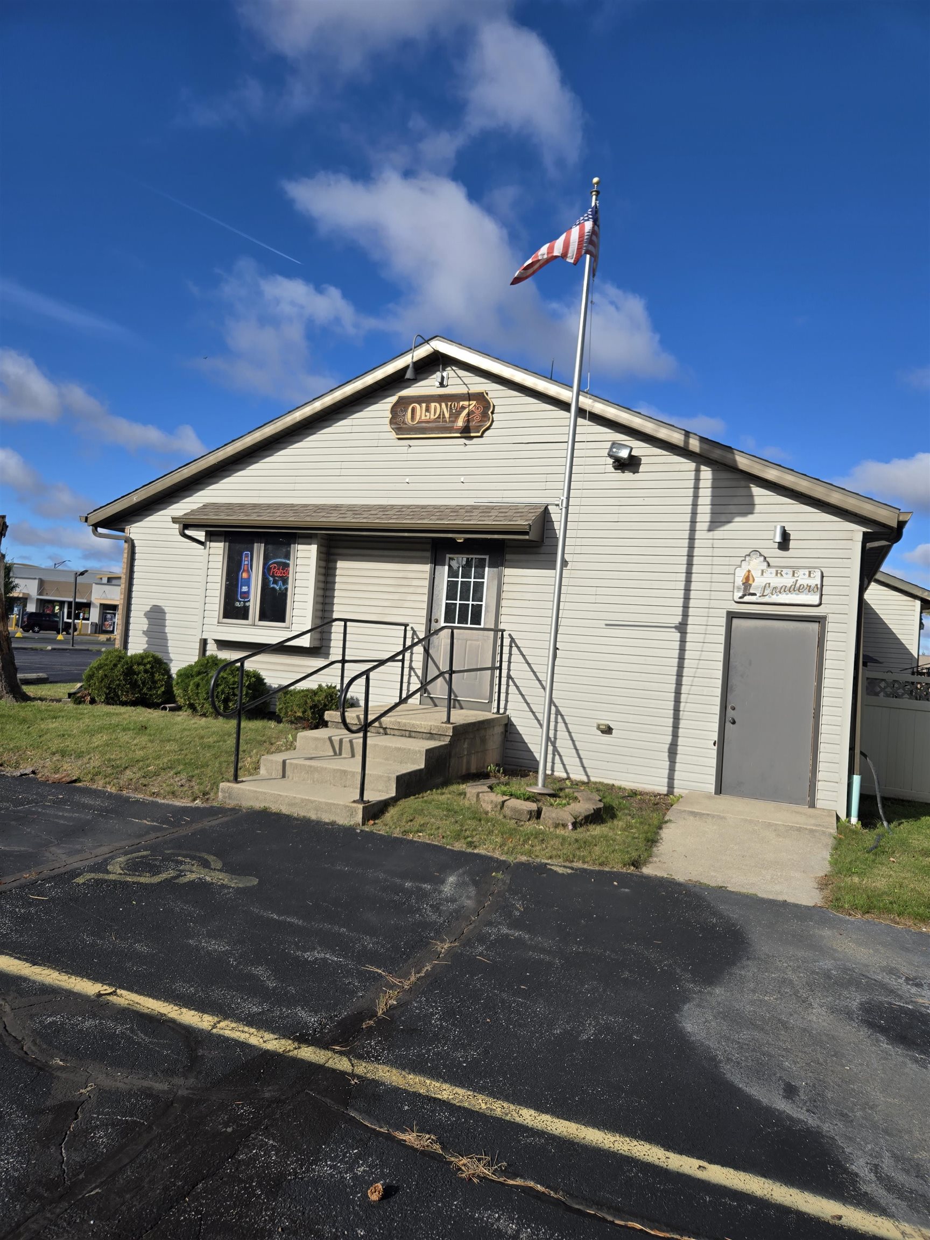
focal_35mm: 23
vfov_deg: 73.9
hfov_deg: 58.9
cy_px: 620
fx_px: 824
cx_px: 465
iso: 25
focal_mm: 5.4
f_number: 1.8
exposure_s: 1/2222
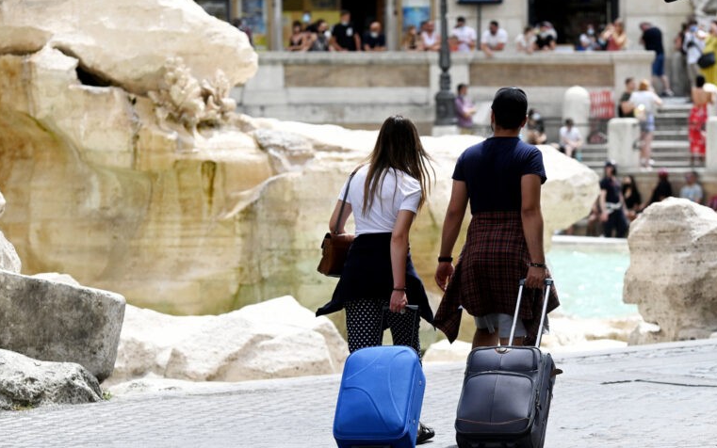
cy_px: 237
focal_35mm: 144
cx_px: 359
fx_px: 2814
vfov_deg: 9.1
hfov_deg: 14.5
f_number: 5
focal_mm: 140
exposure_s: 1/2500
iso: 500
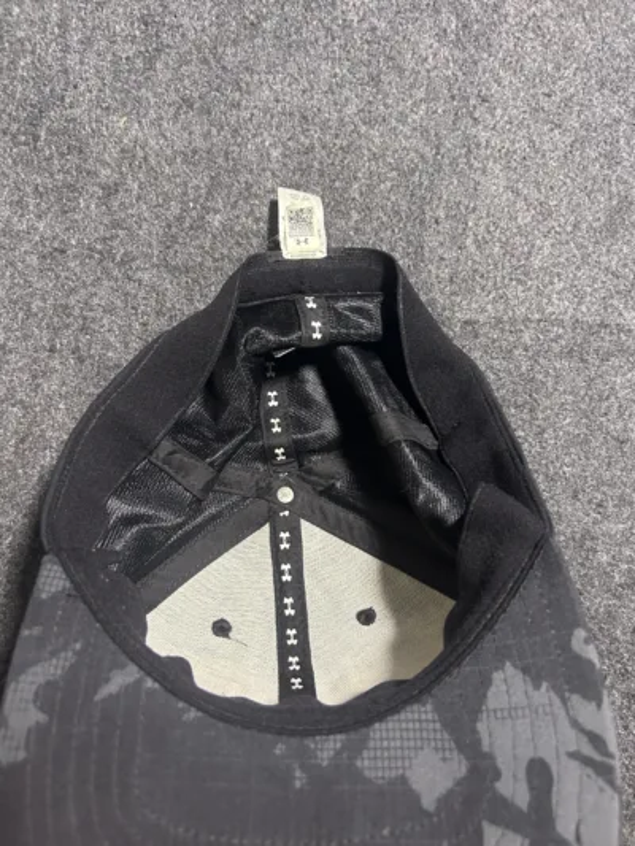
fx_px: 636
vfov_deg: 67.3
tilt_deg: -75.3
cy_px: 423
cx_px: 318
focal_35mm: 26
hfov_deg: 53.1
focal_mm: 5.7
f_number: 1.5
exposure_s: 1/50
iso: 400
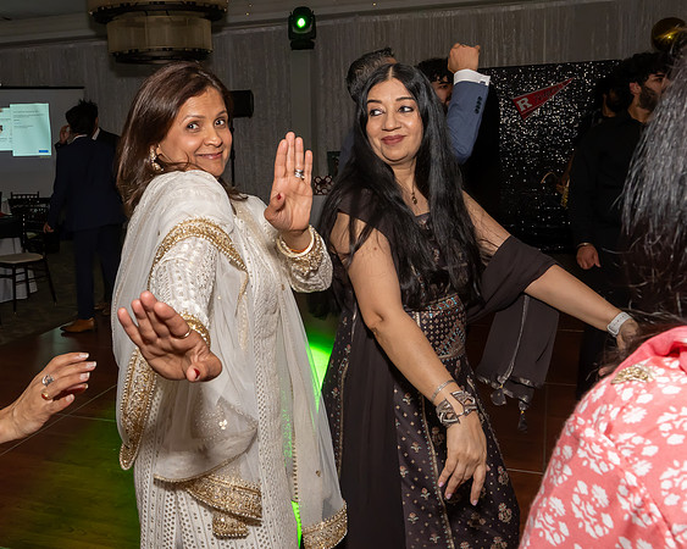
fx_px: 709
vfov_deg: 42.2
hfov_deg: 51.3
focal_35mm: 35
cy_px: 237
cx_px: 270
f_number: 8
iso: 640
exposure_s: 1/250
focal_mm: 17
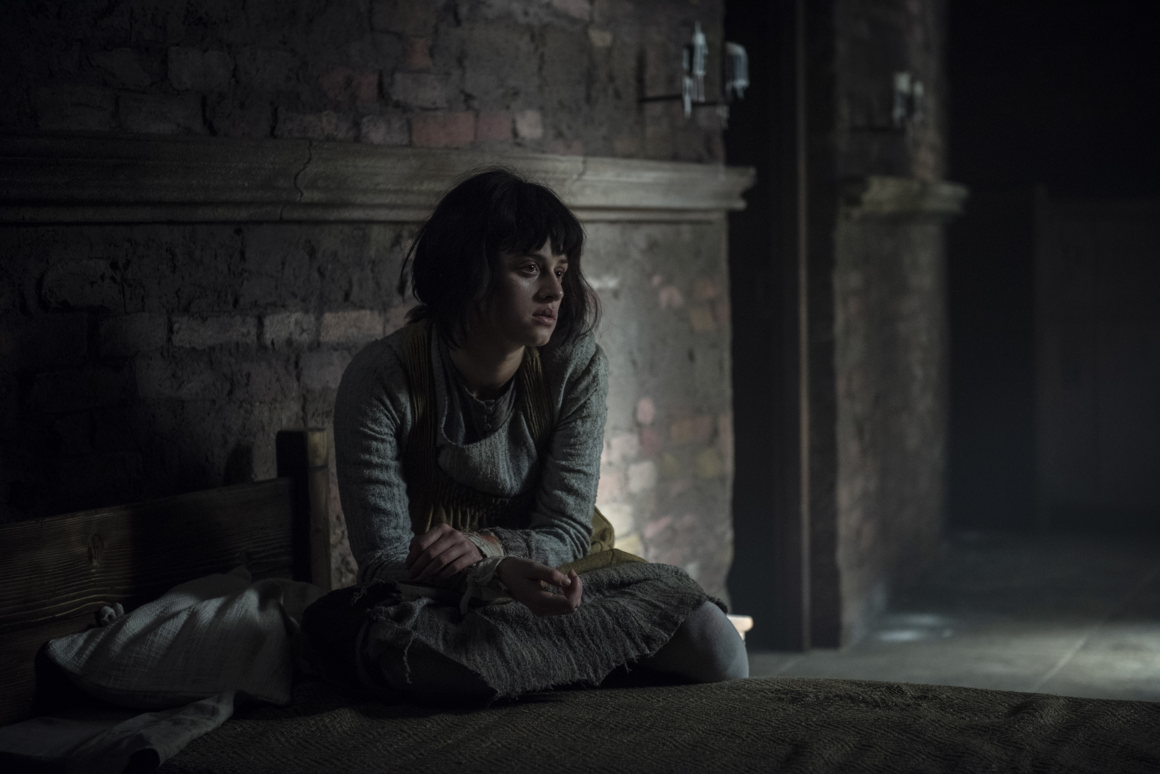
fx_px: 2256
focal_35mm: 70
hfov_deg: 28.8
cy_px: 387
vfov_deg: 19.5
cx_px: 580
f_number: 2.8
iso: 2000
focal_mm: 70
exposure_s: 1/200
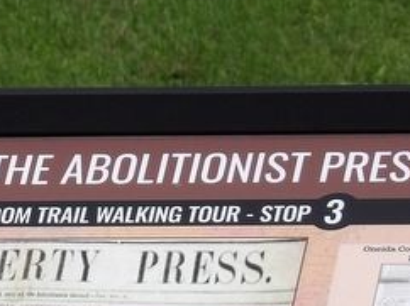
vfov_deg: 2.3
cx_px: -25
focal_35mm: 655
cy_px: 291
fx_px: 7750
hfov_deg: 3.0
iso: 100
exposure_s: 1/293
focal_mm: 35.6
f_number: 4.5
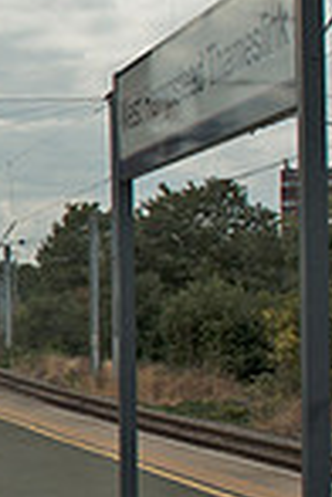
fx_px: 1798
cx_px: -586
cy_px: 260
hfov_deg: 9.0
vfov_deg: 15.8
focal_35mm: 130
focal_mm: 22
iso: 200
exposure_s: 1/320
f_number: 9
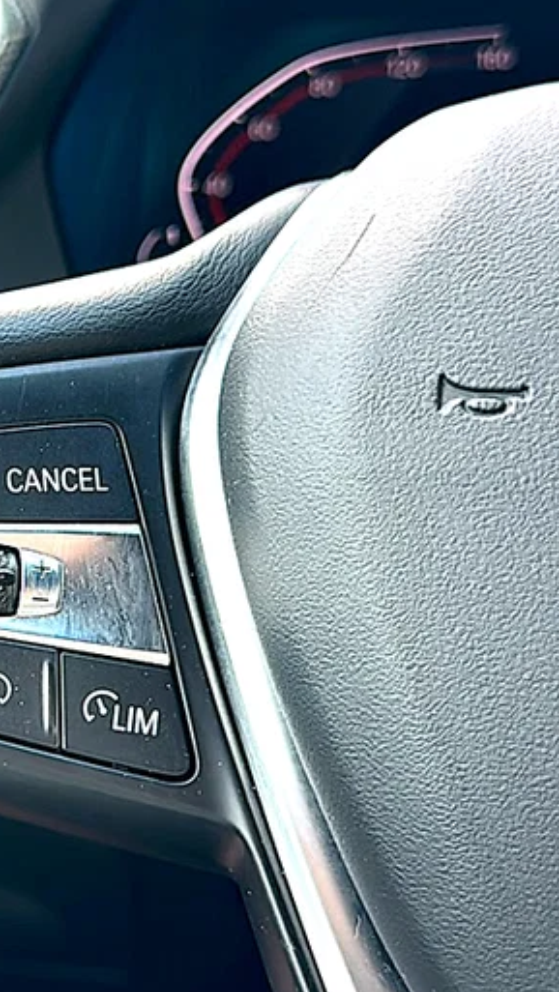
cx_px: -31
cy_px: 500
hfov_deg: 22.0
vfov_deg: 39.9
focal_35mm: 52
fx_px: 1369
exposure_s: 1/155
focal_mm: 6.86
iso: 64
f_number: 1.78
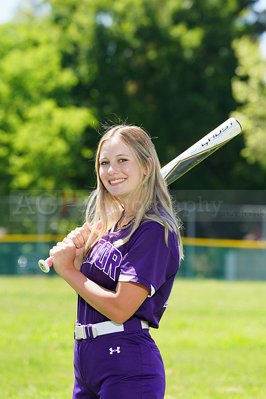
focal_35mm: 259
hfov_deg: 5.3
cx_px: 133
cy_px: 200
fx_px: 2874
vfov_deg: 8.0
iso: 200
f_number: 9
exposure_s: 1/200
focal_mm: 259
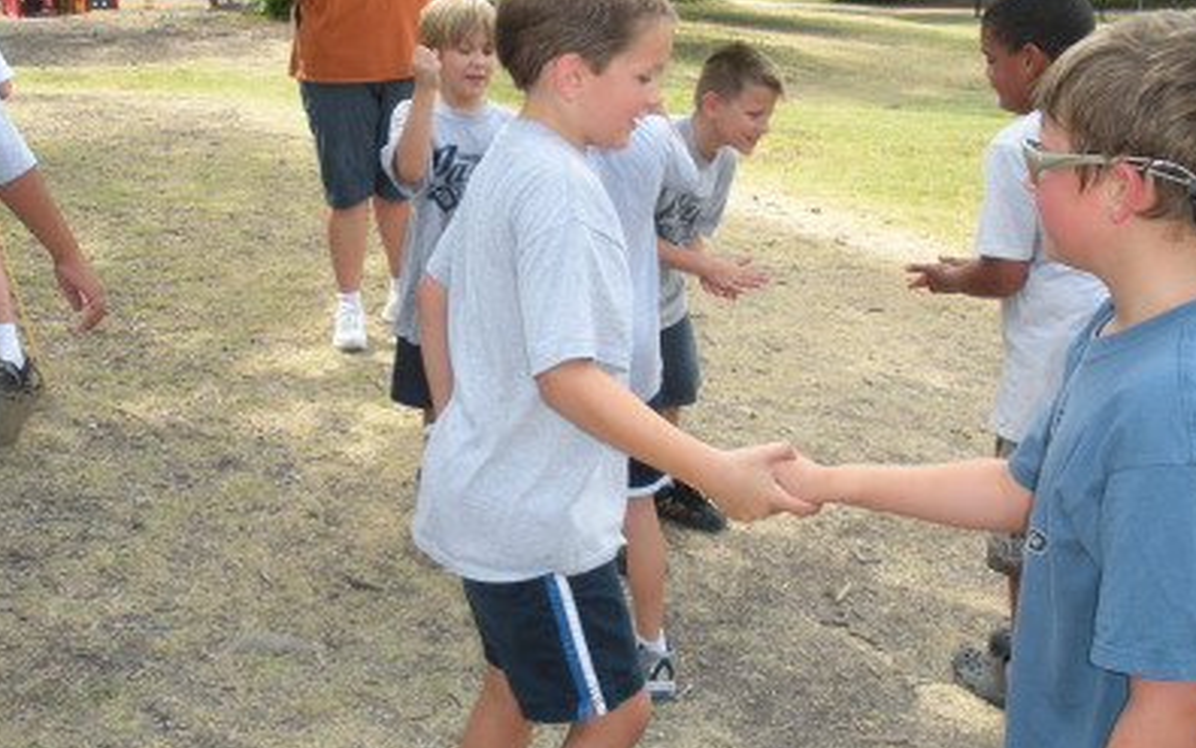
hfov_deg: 45.3
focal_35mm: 44
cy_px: 309
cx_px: 621
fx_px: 1434
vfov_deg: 29.2
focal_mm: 6.3
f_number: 3.5
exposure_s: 1/232
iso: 88
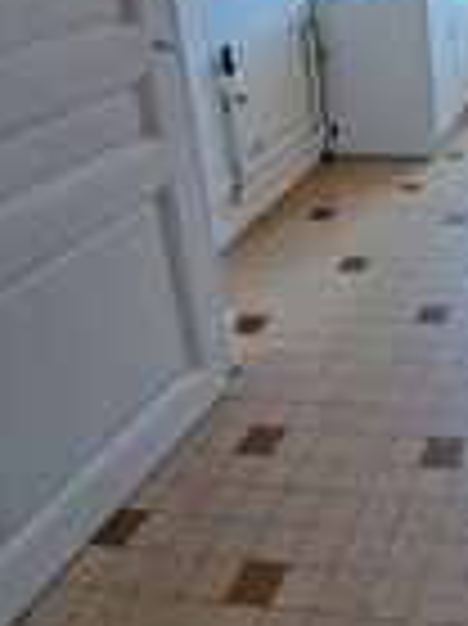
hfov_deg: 30.2
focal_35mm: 40
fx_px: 722
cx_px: 572
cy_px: 101
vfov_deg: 44.0
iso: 80
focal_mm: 1.74
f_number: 2.2
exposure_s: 1/50
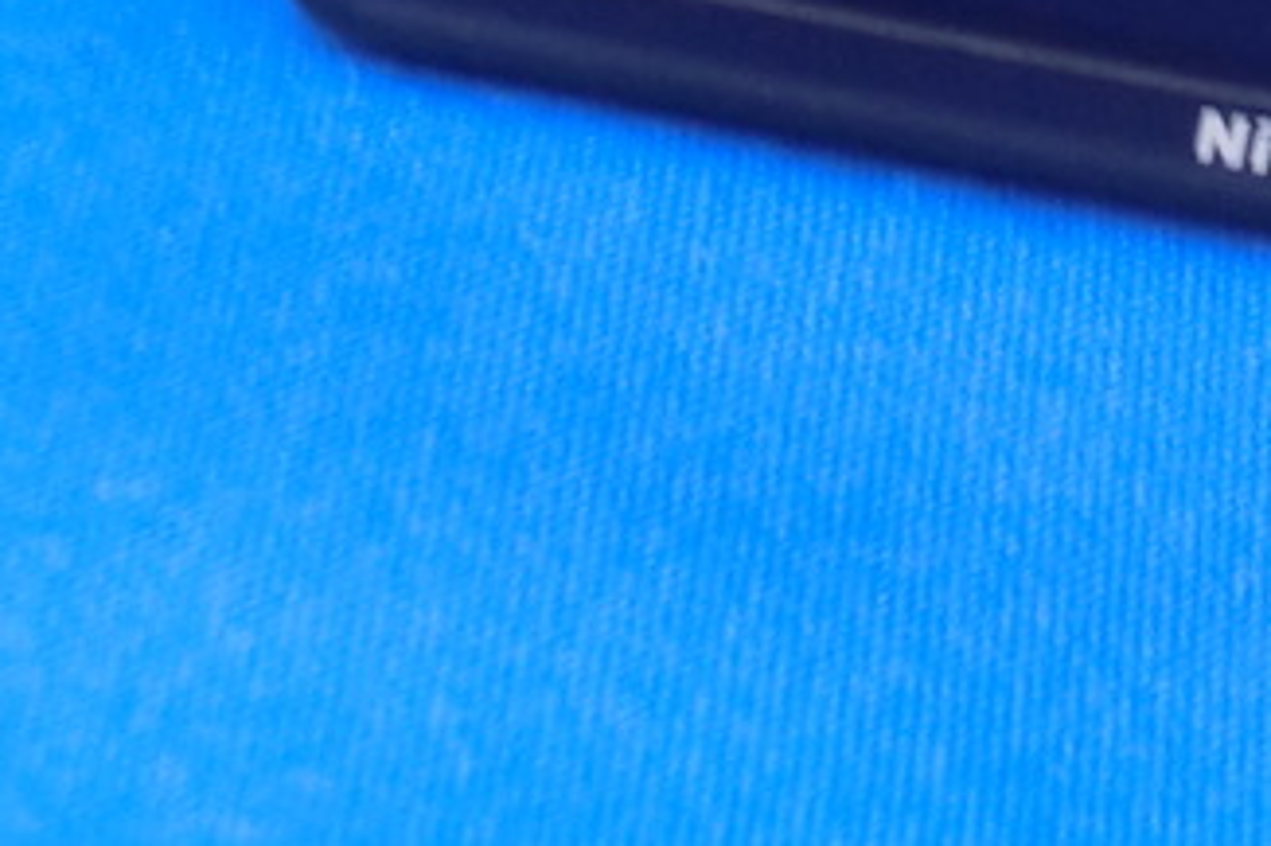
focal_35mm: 264
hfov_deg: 7.7
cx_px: 1840
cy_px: -698
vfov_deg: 5.1
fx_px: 9316
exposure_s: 1/6
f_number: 12.1
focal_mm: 12.29
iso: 800
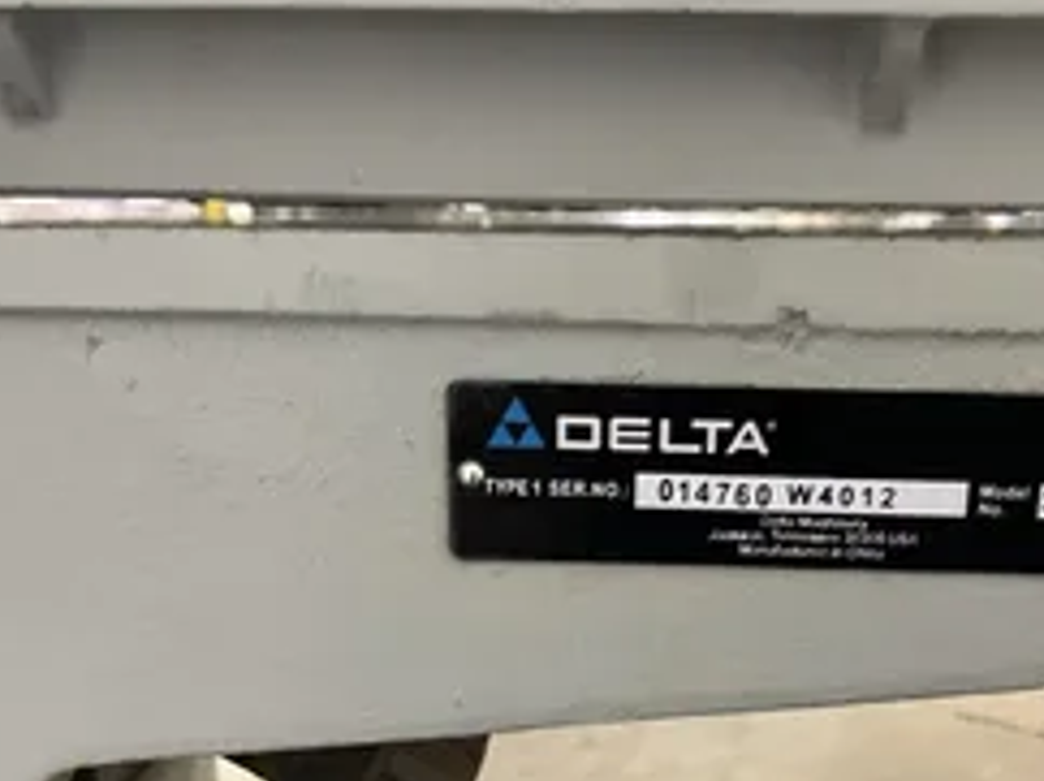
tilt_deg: -17.0
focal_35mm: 48
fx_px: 1446
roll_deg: +0.8
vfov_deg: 29.6
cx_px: 638
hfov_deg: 39.5
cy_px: 608
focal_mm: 3
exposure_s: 1/31
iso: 320
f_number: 1.8
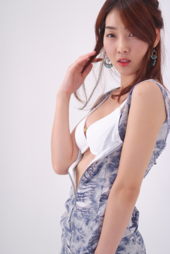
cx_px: 85
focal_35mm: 128
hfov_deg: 10.7
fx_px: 904
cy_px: 127
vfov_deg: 16.0
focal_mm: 85
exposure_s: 1/250
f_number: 1.8
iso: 100
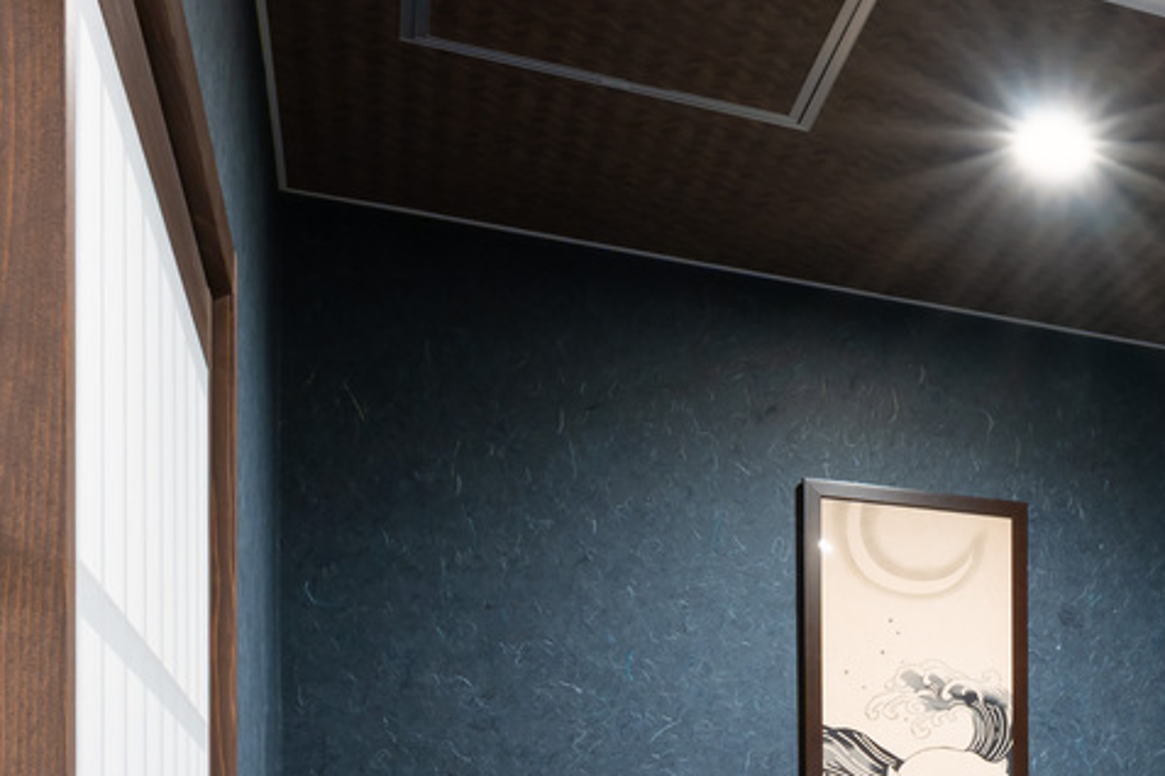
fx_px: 1844
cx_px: 1578
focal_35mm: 57
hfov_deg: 27.9
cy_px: 988
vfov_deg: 21.6
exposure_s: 4
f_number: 14
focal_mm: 18
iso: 100
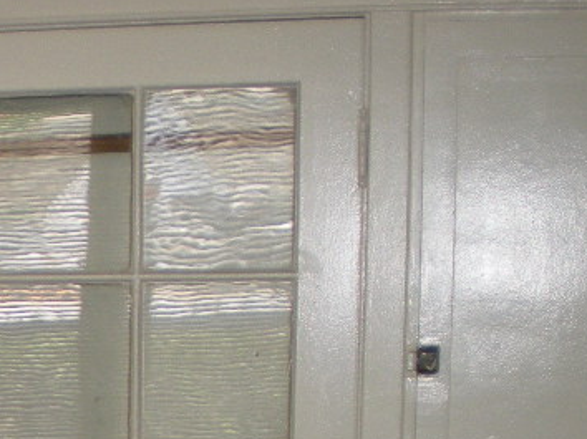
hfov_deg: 17.0
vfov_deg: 12.9
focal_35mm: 110
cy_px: 606
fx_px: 1864
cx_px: -134
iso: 102
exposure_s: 1/30
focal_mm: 6.3
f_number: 3.1
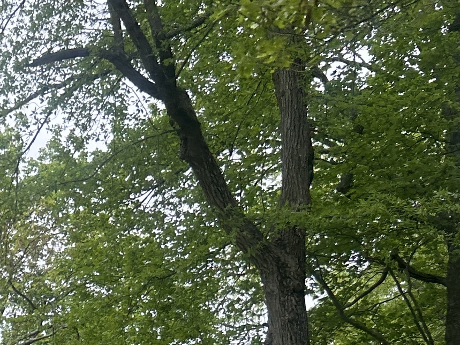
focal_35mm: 93
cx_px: -238
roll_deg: -4.0
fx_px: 1236
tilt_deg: -2.1
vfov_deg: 14.2
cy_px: 609
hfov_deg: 18.6
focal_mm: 5.7
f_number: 1.5
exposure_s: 1/513
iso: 50
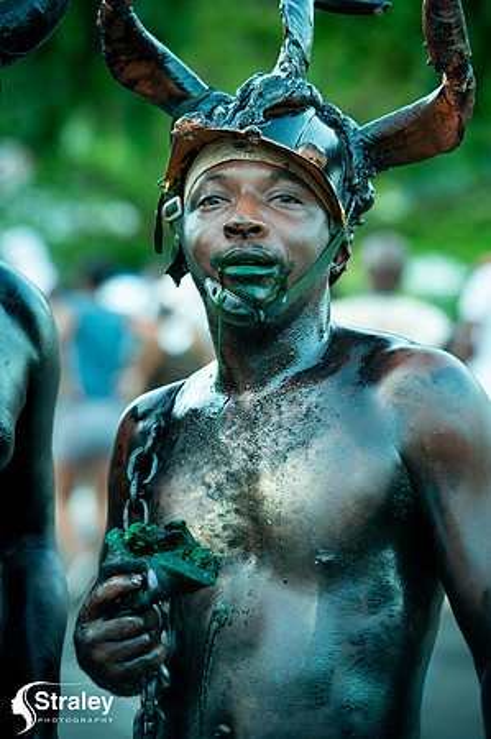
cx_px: 246
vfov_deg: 12.5
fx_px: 3383
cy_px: 370
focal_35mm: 165
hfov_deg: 8.3
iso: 4500
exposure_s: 1/160
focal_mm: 165
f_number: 5
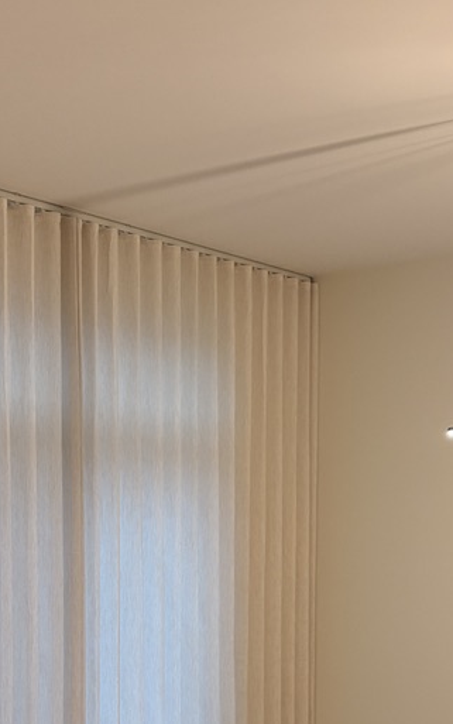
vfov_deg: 35.8
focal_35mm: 55
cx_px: 270
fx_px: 1086
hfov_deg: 23.5
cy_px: 563
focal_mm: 5.96
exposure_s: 1/120
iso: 160
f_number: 1.6
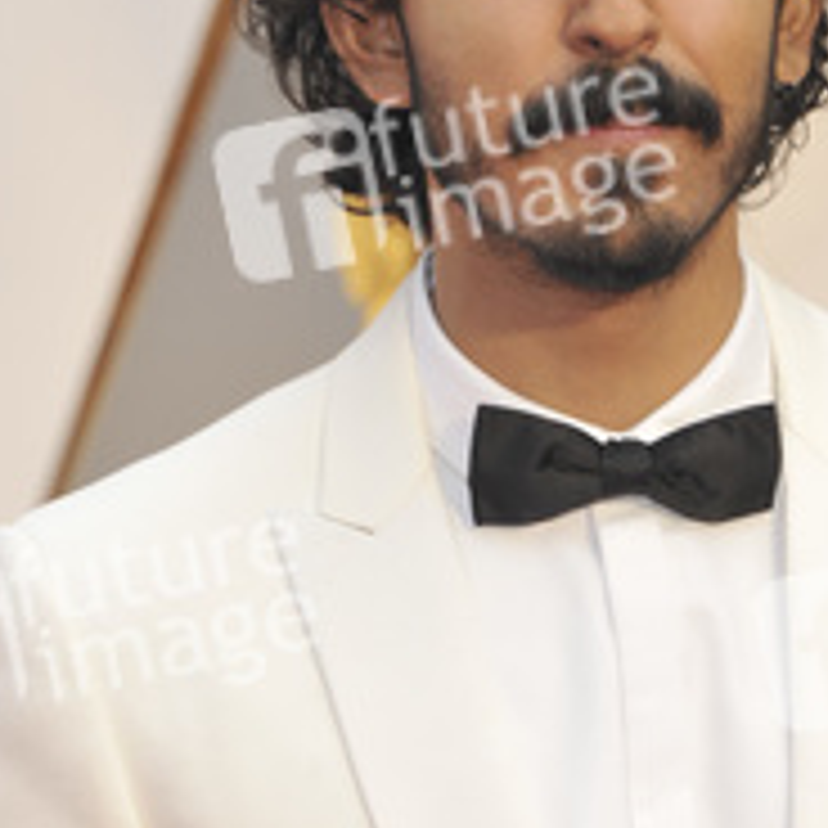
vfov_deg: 3.8
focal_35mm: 461
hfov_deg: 3.8
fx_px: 12476
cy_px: 400
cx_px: 578
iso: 1000
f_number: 7.1
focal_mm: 250
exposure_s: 1/250
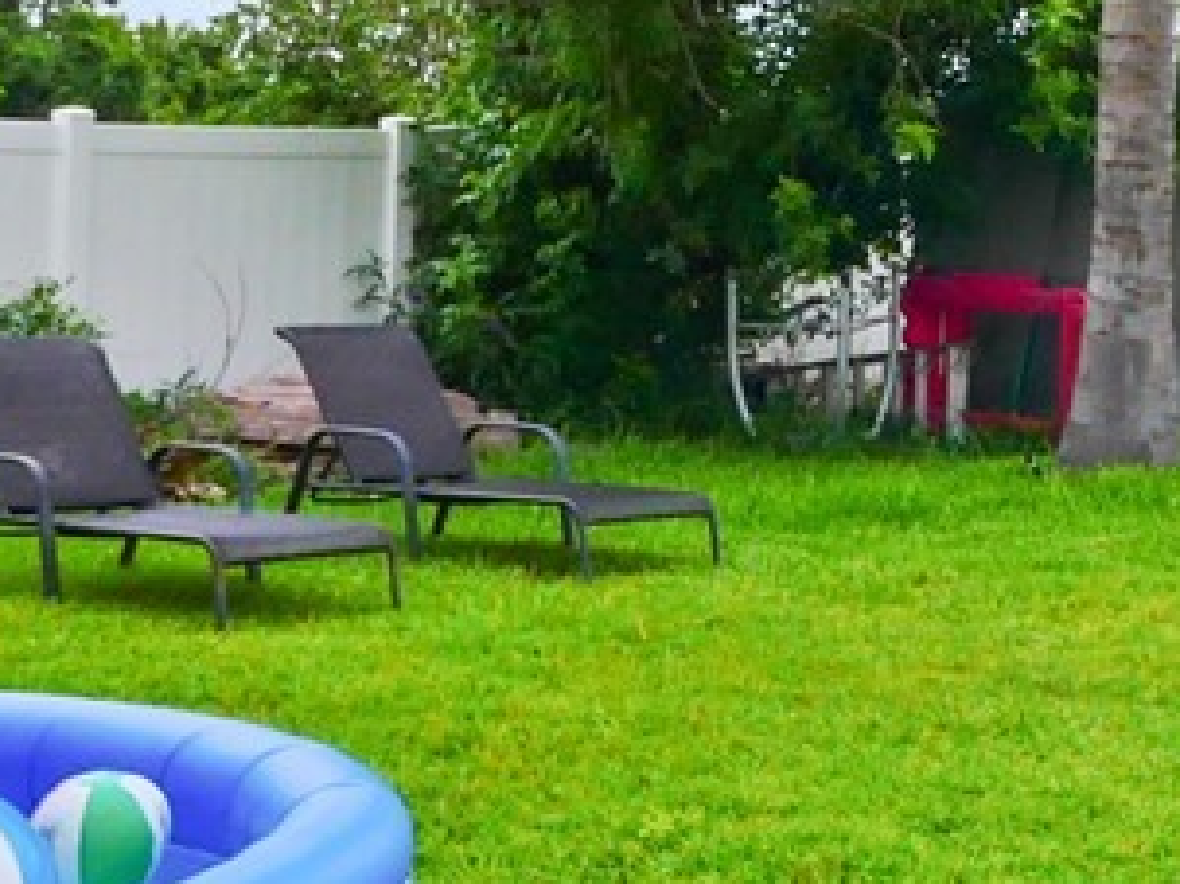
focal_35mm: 74
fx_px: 2522
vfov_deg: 19.6
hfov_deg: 22.3
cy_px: 125
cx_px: 1702
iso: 200
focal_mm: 7
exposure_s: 1/320
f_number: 7.1
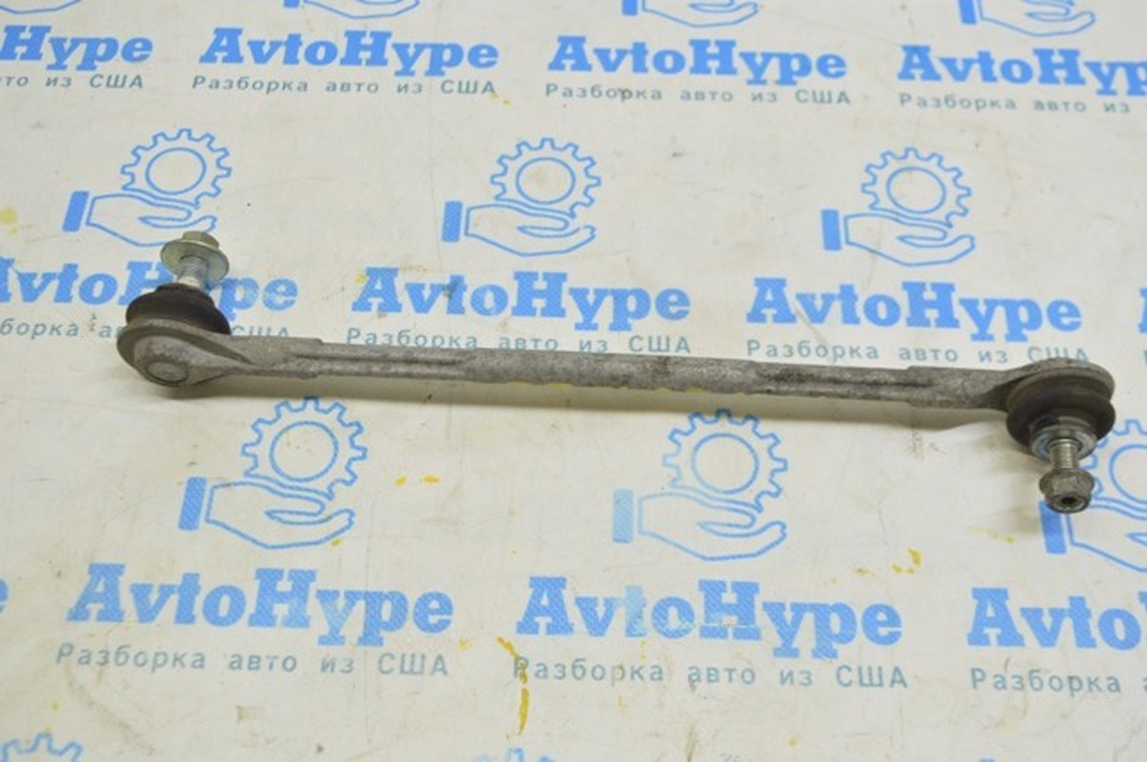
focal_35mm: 42
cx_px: 574
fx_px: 1336
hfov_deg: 46.5
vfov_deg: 31.8
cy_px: 381
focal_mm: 28
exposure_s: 1/25
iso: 400
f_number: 5.6
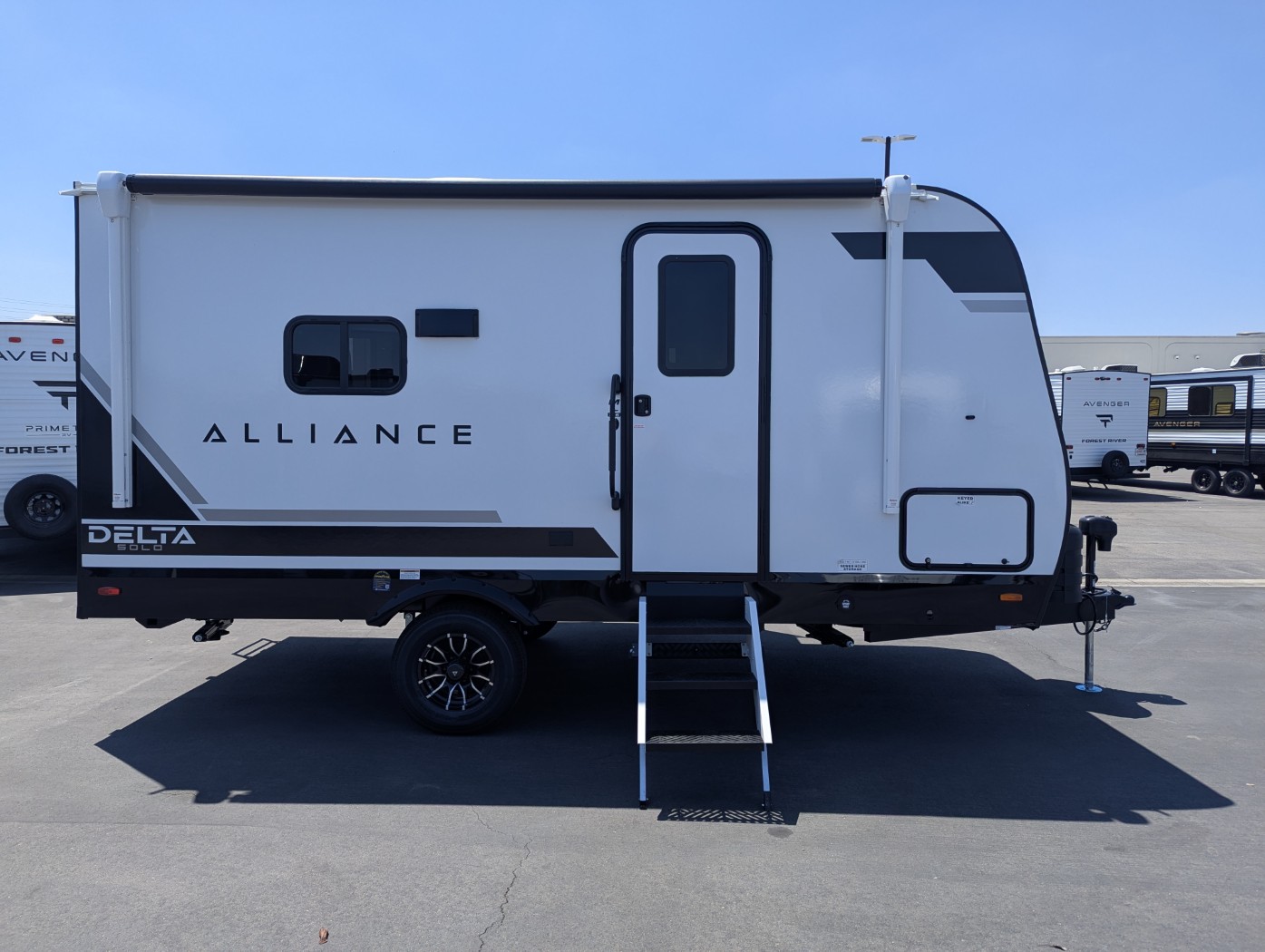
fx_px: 878
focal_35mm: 24
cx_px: 632
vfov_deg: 56.9
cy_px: 476
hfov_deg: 71.5
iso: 48
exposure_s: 1/1825
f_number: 1.85
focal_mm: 6.81
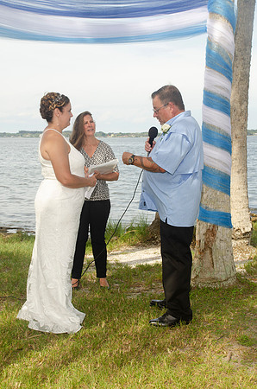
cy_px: 194
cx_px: 128
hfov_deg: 22.5
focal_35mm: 60
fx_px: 645
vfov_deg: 33.5
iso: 100
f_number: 9
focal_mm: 40
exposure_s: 1/250
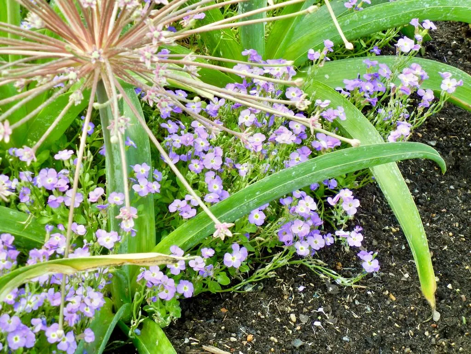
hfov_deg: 14.8
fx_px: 1810
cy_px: 177
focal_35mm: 133
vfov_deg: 11.1
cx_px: 236
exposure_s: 1/147
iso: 160
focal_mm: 24
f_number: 4.6
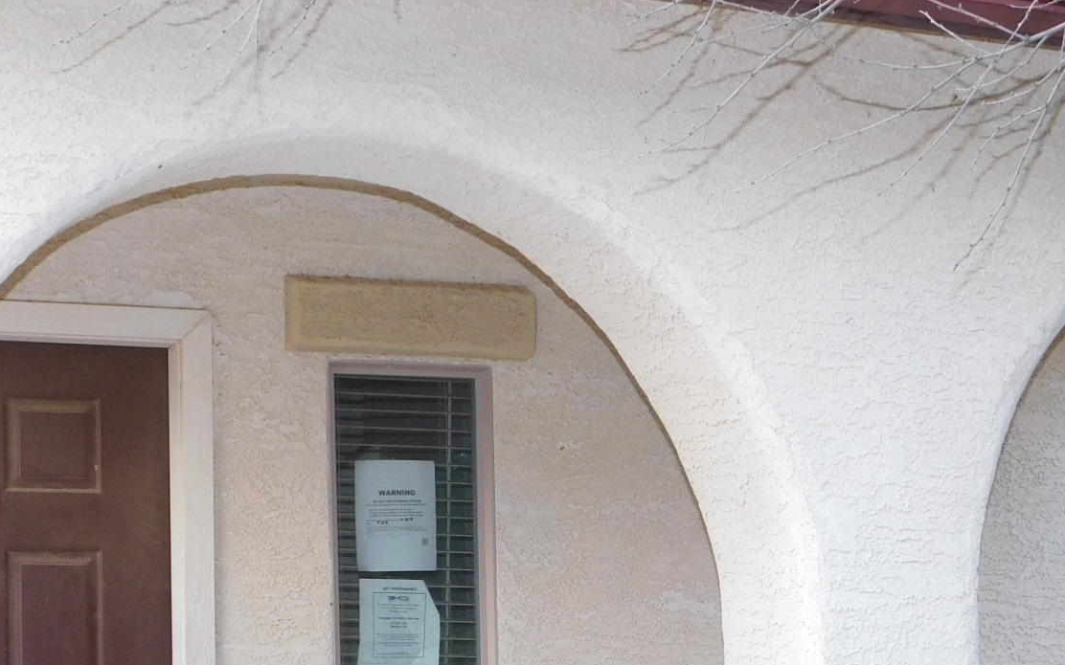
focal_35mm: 78
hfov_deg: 26.4
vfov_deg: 16.5
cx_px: 601
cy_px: 591
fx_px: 2264
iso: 200
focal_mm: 6.3
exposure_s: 1/30
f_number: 3.5
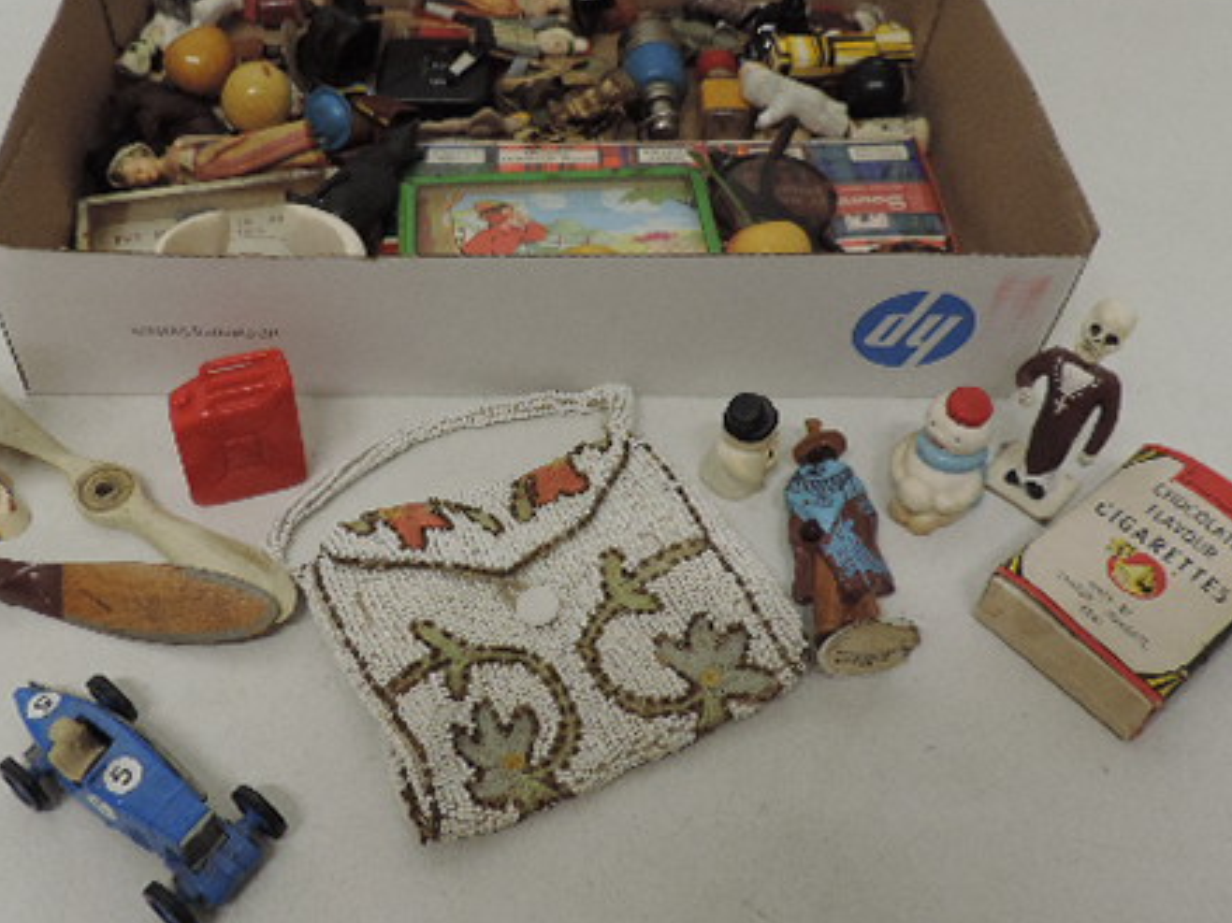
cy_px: 387
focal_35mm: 35
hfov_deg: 52.4
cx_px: 514
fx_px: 1245
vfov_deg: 40.6
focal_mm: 4.3
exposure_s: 1/30
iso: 400
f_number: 3
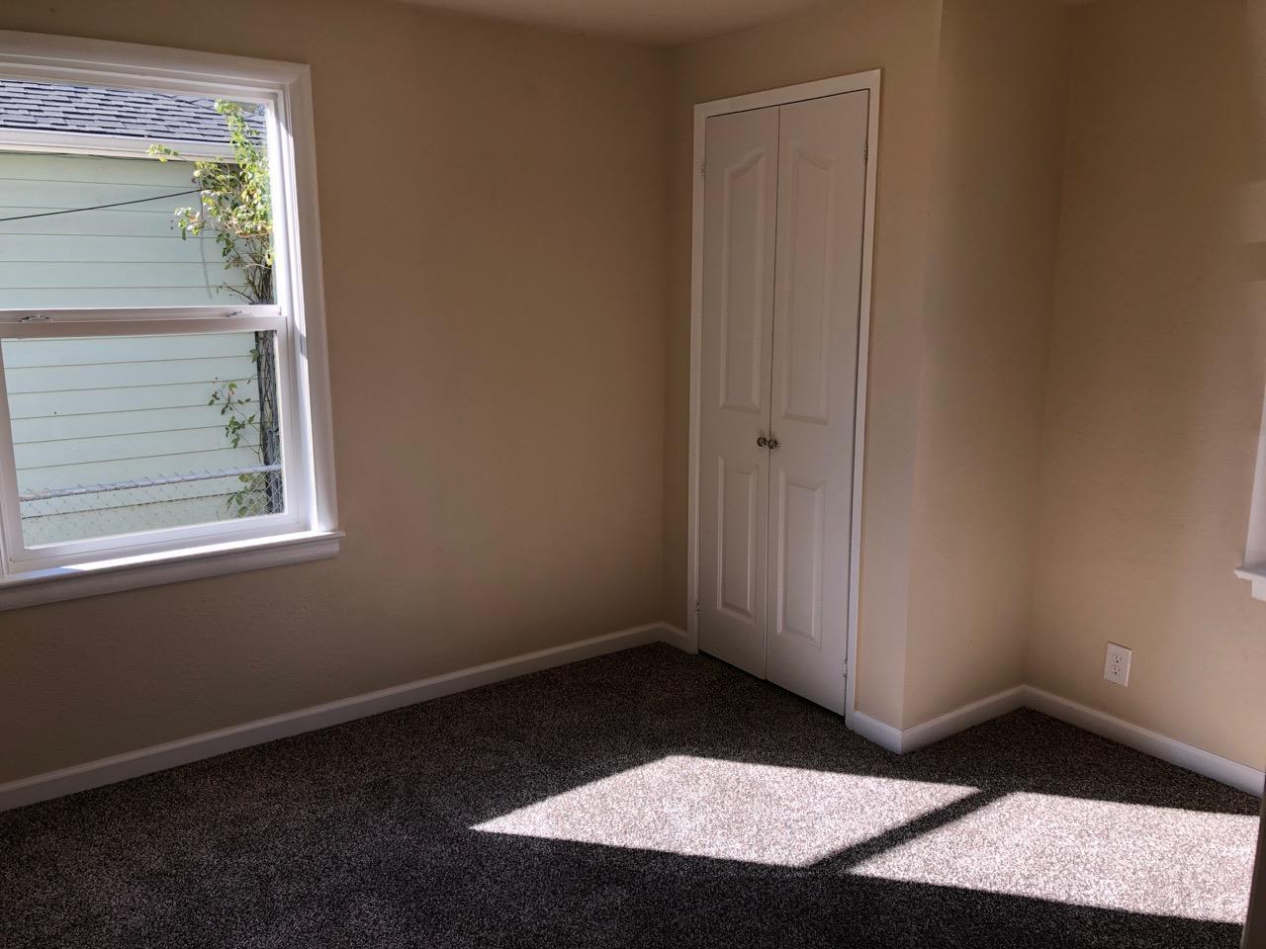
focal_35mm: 29
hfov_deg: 61.7
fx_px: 1061
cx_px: 633
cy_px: 474
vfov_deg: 48.2
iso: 25
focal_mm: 3.99
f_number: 1.8
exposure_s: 1/120
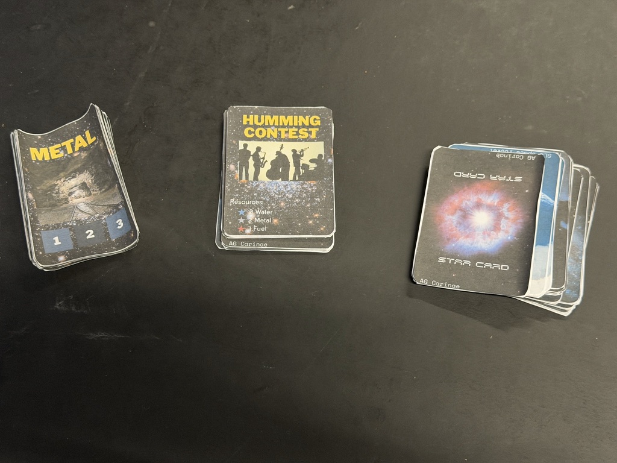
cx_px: 308
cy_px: 232
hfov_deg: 39.7
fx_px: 856
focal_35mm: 48
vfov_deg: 30.3
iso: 640
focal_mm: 6.76
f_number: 1.78
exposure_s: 1/30
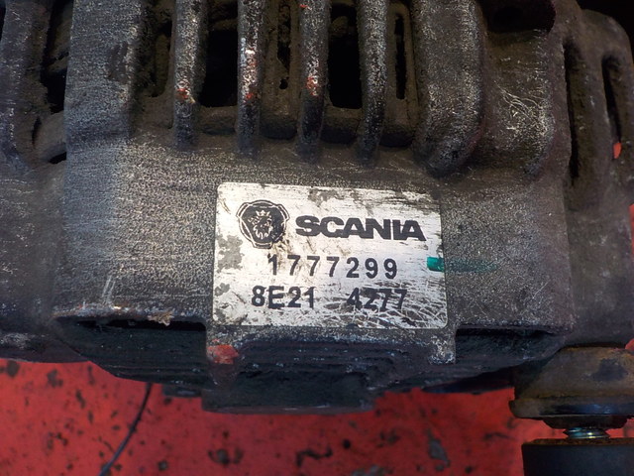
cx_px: 317
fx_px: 549
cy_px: 238
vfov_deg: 46.8
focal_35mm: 30
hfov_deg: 60.0
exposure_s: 1/30
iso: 180
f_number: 3.3
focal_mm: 4.1
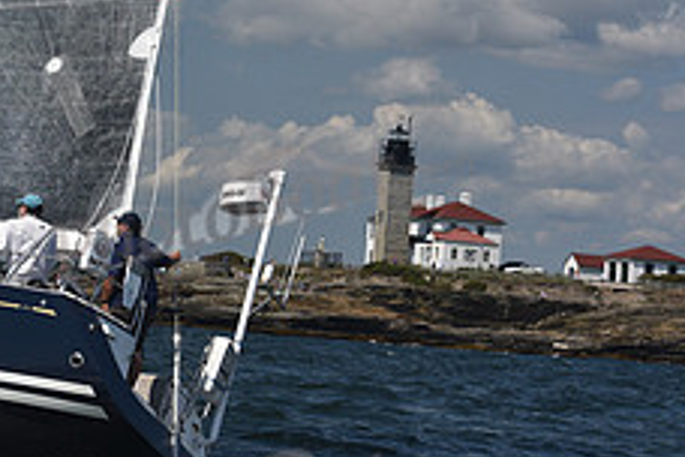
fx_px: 3387
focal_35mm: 178
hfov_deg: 11.4
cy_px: 92
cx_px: -102
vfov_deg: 7.7
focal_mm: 70
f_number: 7.1
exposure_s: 1/1000
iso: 250
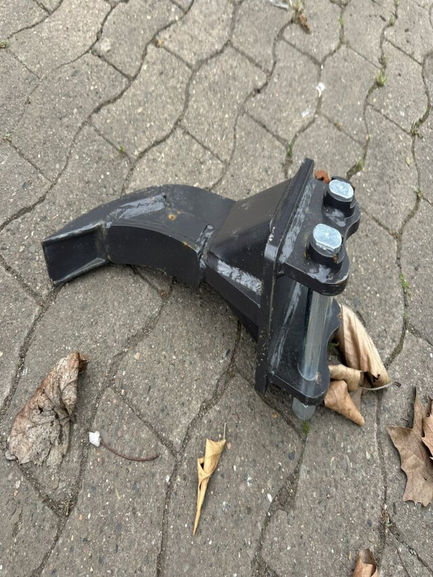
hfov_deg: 56.8
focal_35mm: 24
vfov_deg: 71.6
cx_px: 216
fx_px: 400
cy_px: 288
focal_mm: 6.86
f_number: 1.78
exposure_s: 1/952
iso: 80
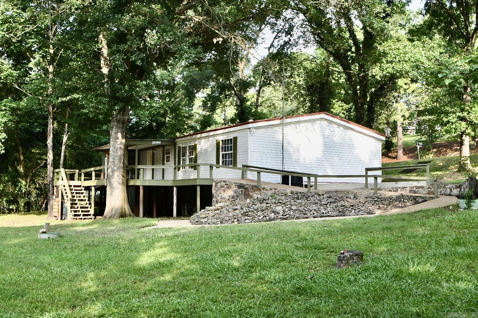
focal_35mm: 36
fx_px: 478
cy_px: 159
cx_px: 239
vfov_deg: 36.9
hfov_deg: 53.1
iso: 400
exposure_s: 1/100
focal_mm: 24
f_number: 9
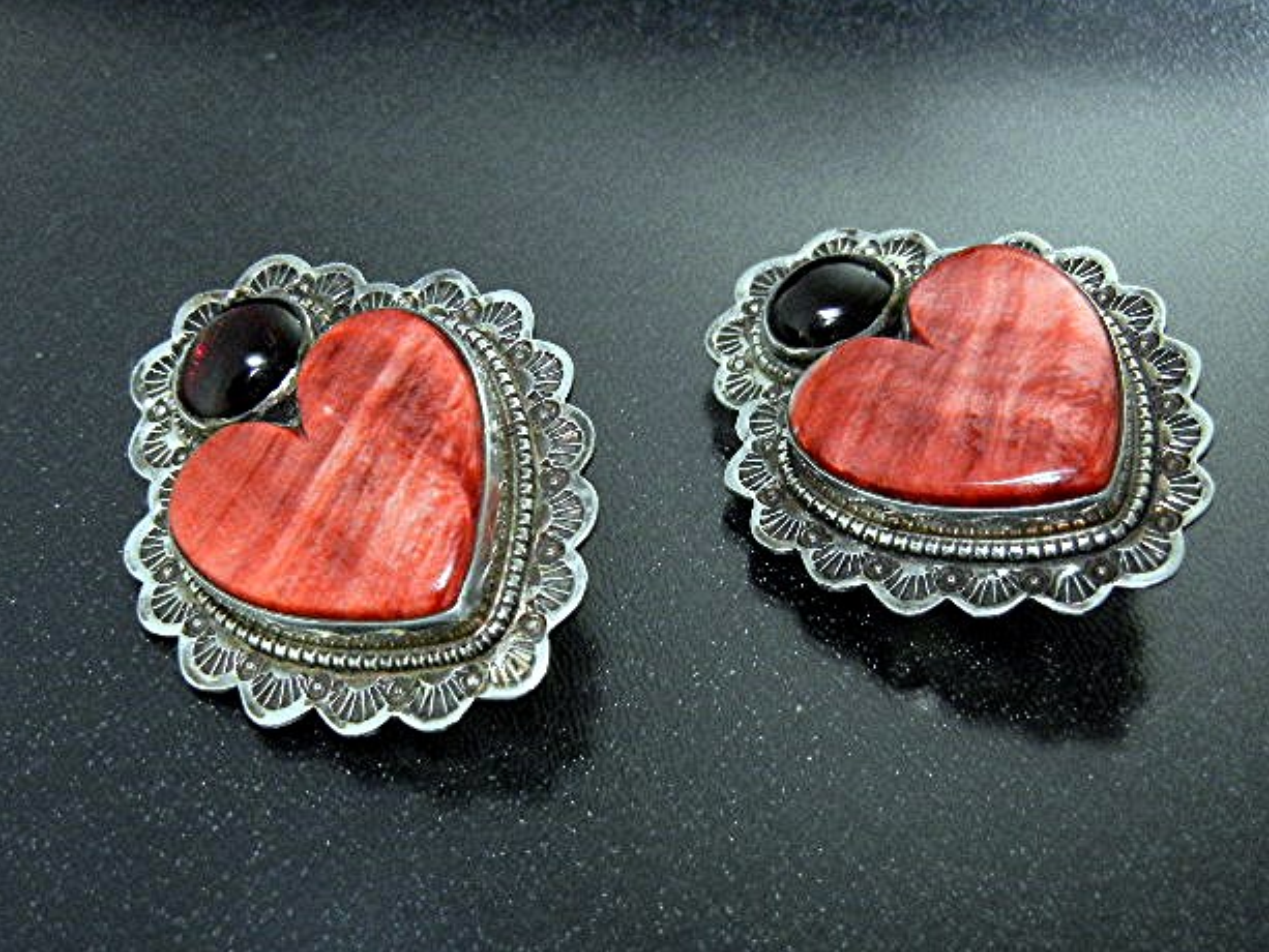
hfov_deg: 40.4
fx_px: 1723
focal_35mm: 47
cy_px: 493
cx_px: 613
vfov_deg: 30.9
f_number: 7.6
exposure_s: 1/30
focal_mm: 8.1
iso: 800
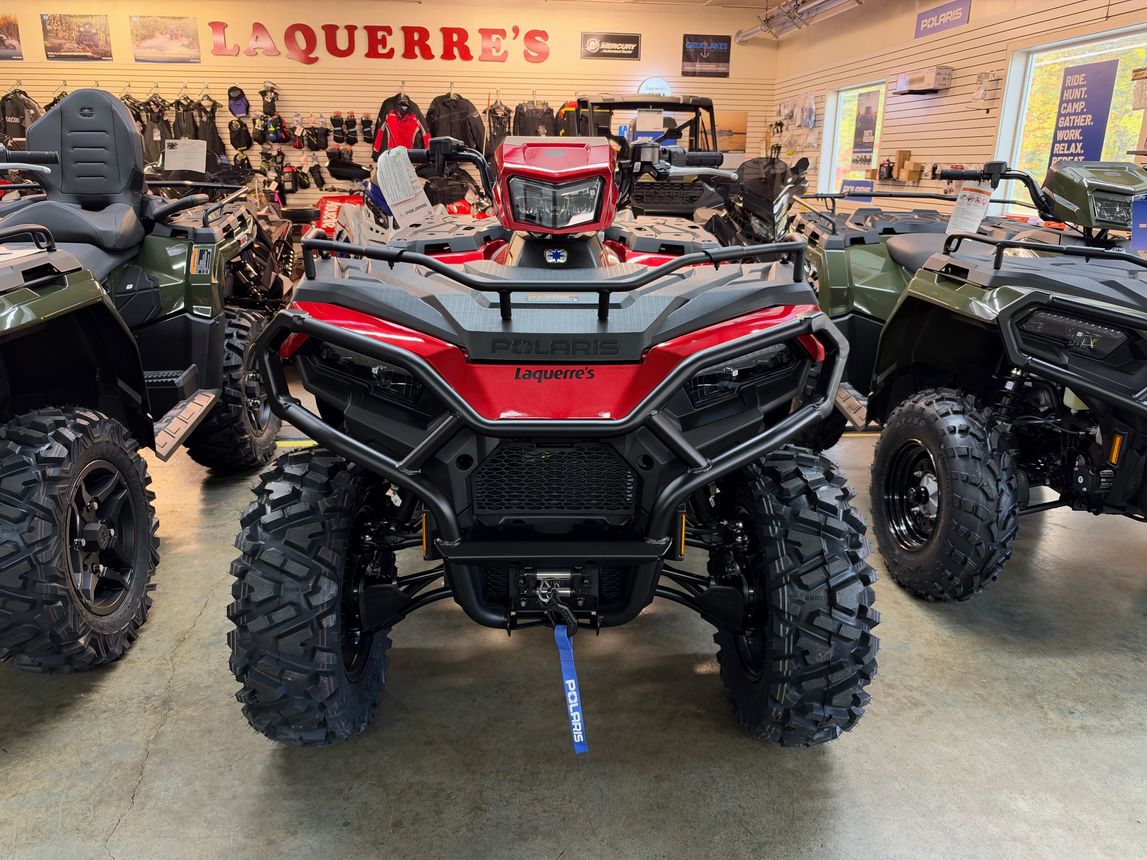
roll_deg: -1.5
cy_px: 430
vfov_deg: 56.8
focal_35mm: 24
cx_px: 574
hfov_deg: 71.6
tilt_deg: -16.1
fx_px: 795
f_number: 1.48
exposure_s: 1/60
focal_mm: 6.93
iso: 320
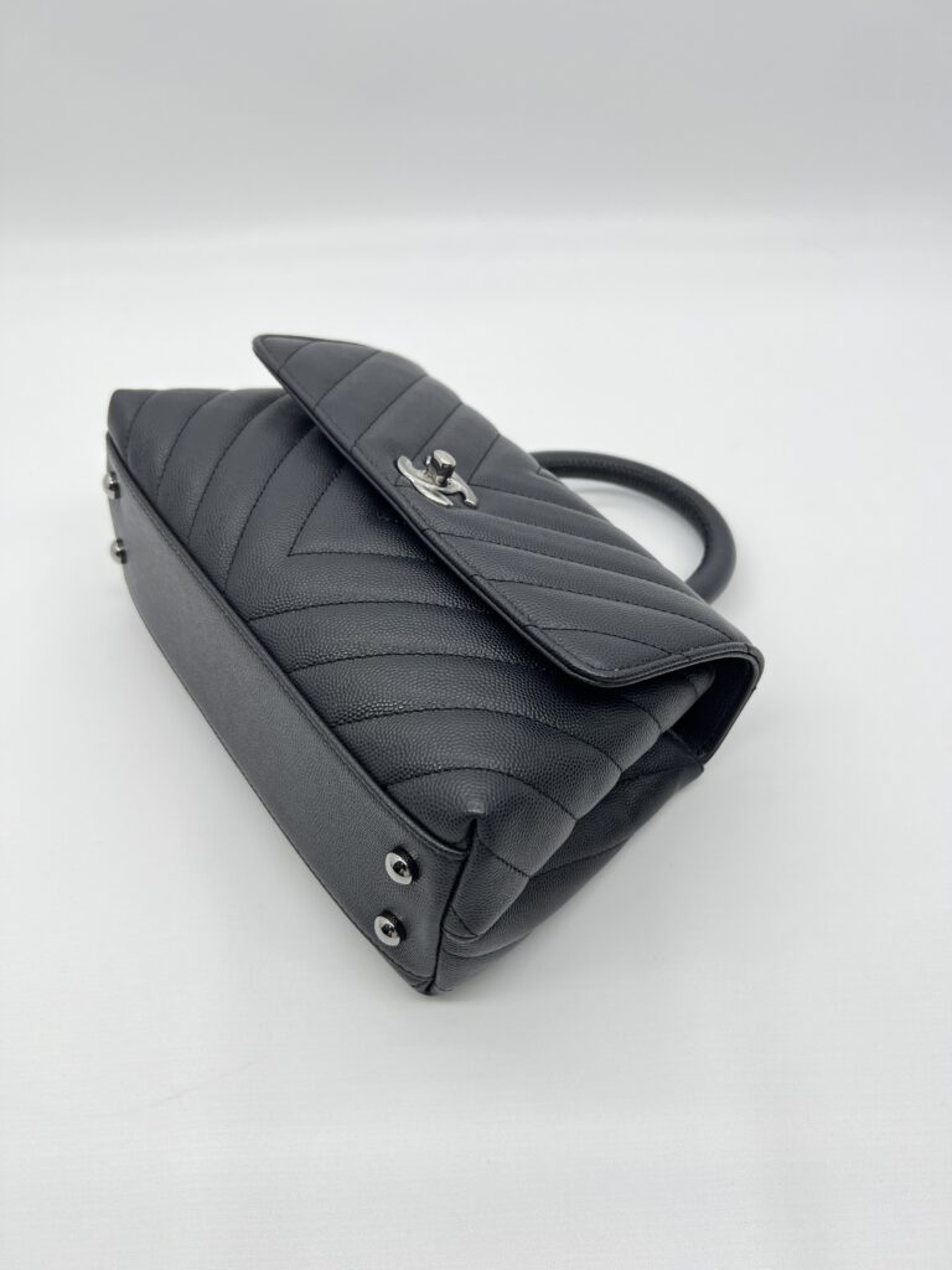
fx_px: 953
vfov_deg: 67.3
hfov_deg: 53.1
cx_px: 476
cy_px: 635
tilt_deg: -49.0
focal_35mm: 26
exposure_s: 1/183
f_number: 1.5
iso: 40
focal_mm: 5.7
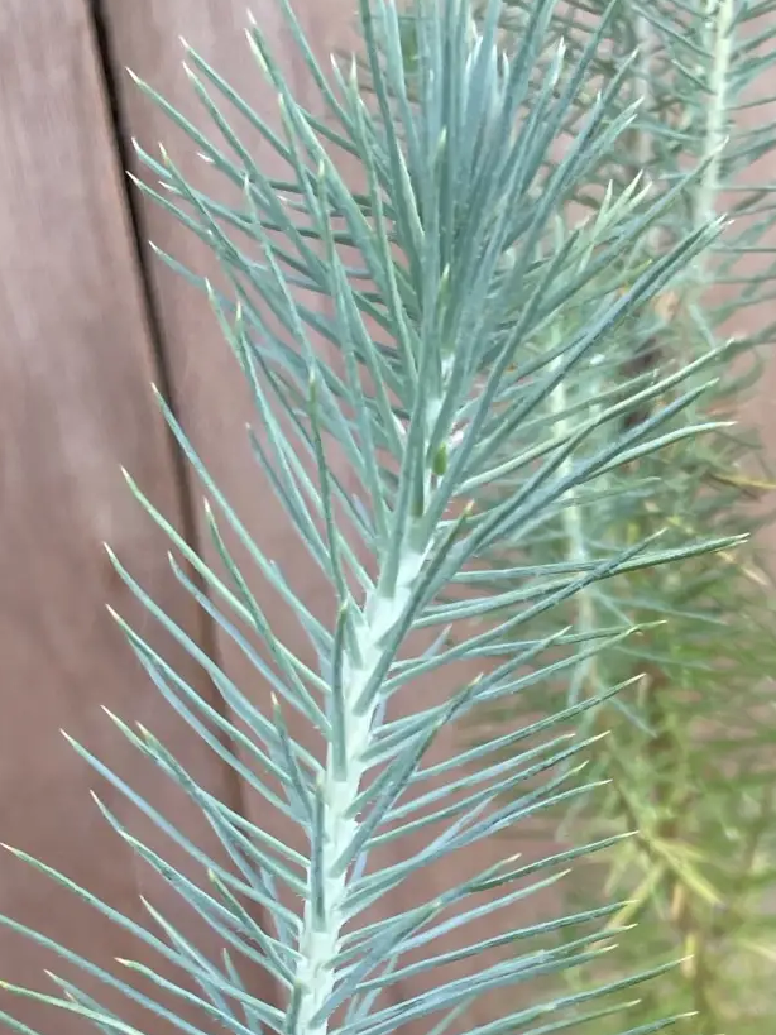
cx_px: 361
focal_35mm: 65
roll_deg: +9.0
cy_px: 917
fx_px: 1943
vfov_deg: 28.7
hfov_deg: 22.6
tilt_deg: -29.9
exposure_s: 1/140
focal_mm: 4.2
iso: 32
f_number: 1.6
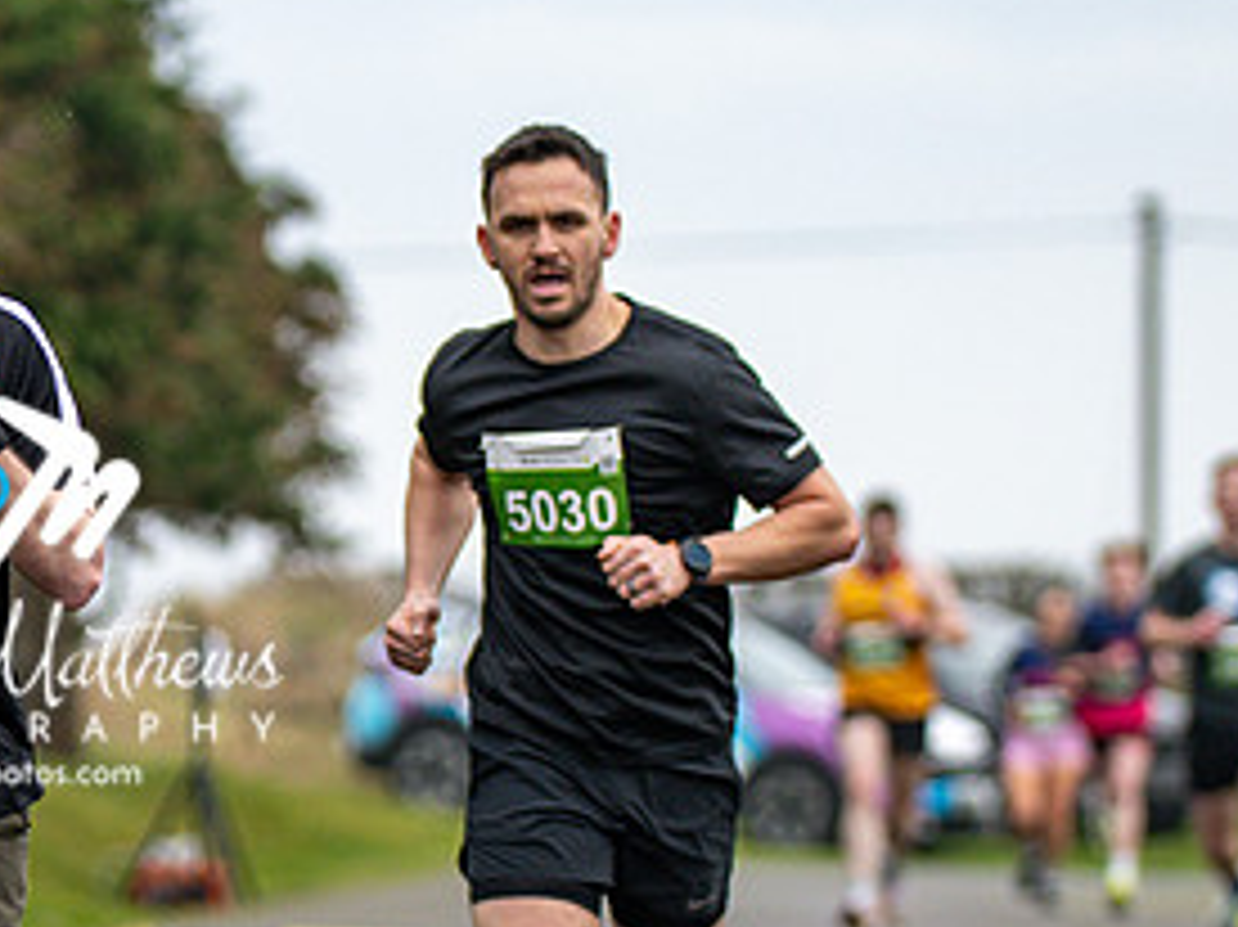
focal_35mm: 440
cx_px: -23
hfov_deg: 4.5
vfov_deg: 3.4
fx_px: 15729
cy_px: 585
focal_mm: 145
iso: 320
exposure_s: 1/1600
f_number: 2.8
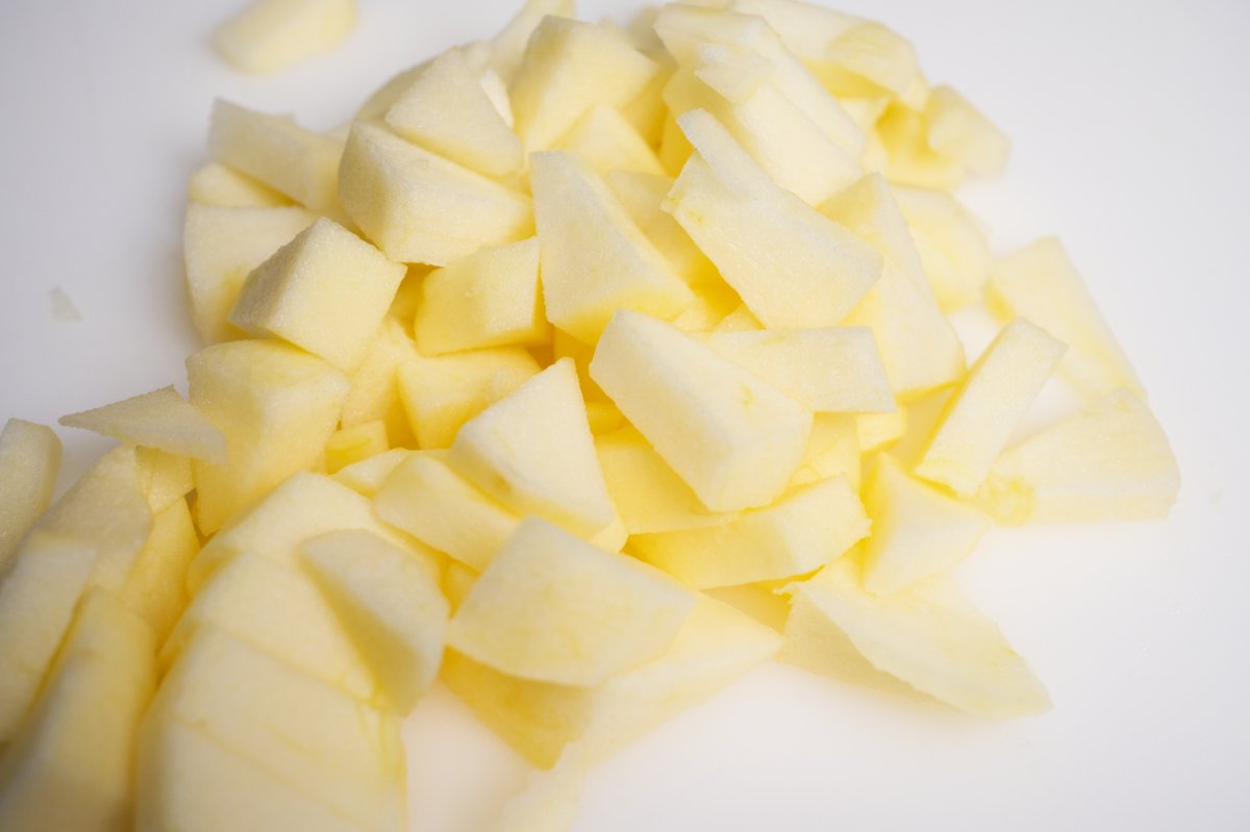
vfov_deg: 23.4
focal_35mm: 58
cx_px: 625
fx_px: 2013
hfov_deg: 34.5
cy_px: 416
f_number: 8
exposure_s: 1/1250
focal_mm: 58
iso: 1000
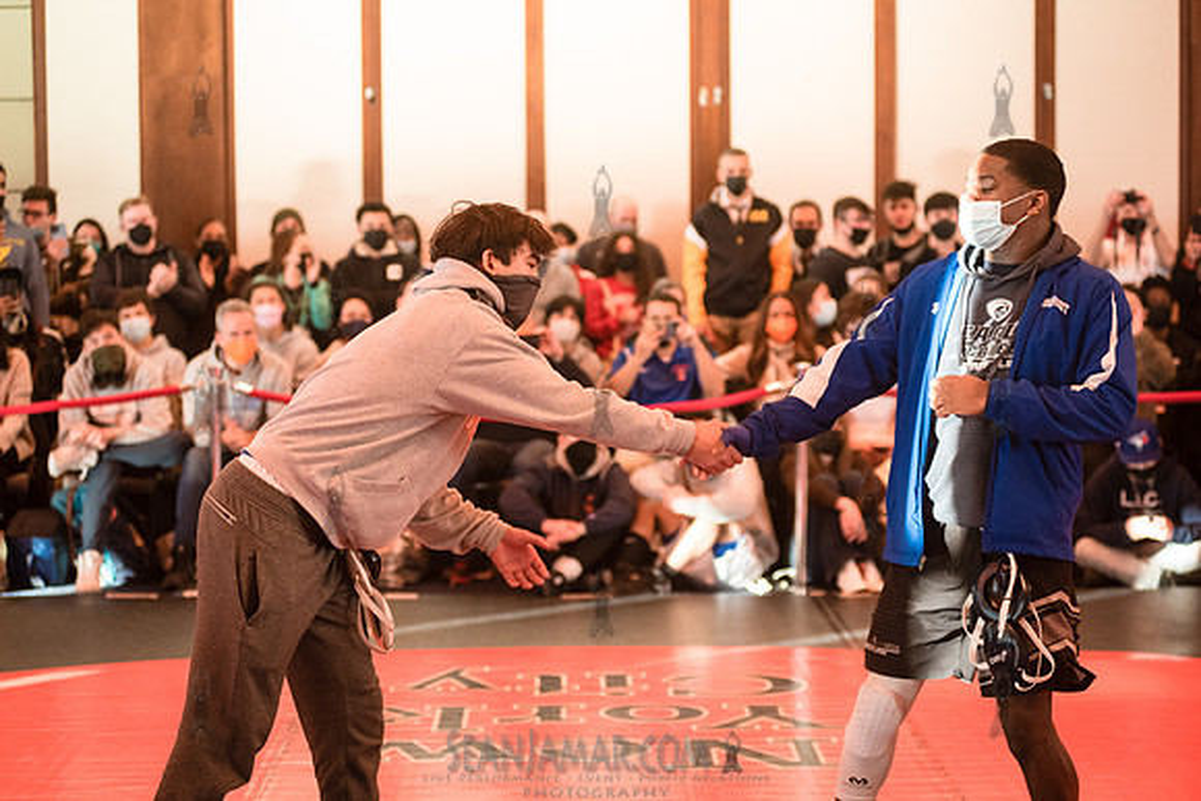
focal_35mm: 82
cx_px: 600
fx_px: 2720
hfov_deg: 24.9
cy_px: 400
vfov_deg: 16.8
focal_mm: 80
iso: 3200
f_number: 3.5
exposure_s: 1/400
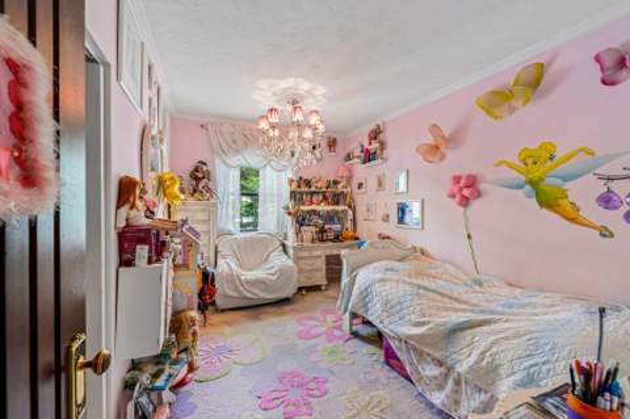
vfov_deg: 81.1
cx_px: 315
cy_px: 210
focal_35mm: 14
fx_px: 245
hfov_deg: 104.3
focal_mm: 14
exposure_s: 1/5
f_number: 9
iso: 200
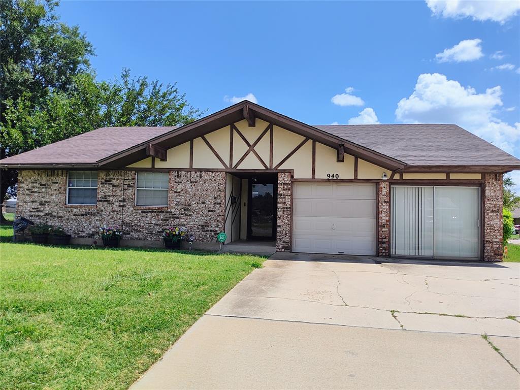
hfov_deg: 69.4
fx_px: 376
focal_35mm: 25
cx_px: 260
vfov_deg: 54.9
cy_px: 195
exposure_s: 1/4781
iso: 109
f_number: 1.5
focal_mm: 4.15
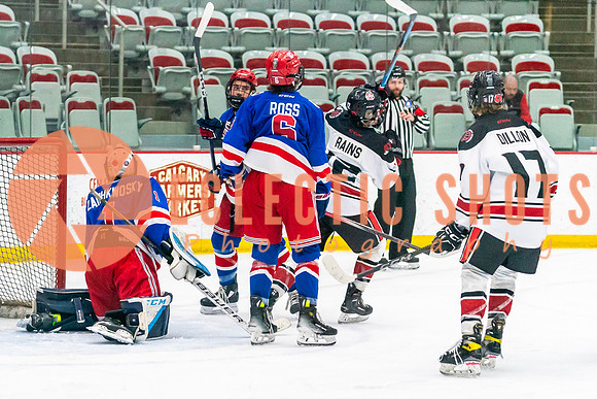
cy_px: 302
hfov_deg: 13.3
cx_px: 124
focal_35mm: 154
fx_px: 2547
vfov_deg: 8.9
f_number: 2.8
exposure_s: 1/1000
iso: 3200
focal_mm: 77
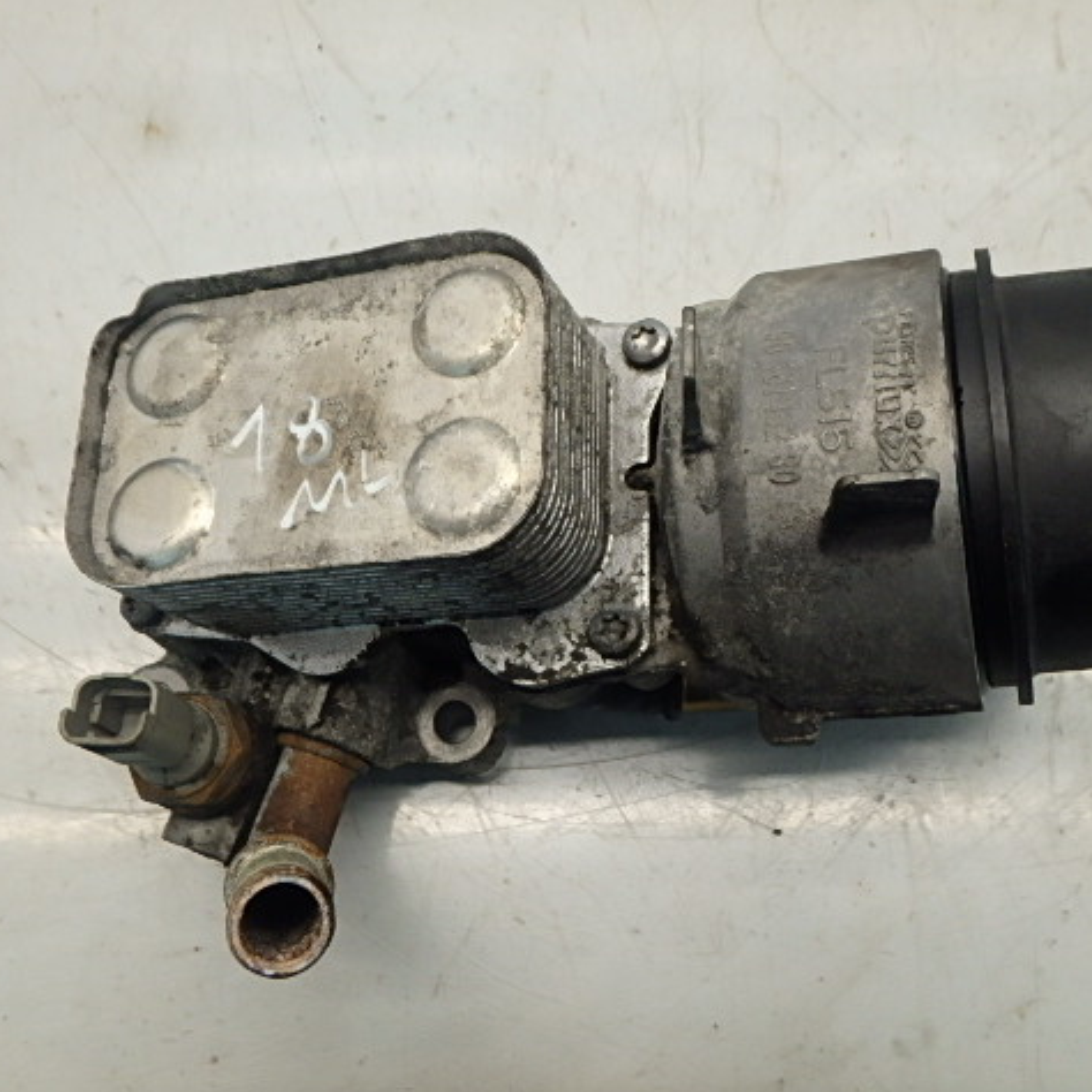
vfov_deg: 44.9
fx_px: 1321
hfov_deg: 44.8
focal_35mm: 37
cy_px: 546
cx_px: 636
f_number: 4.7
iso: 250
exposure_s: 1/40
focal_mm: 5.6
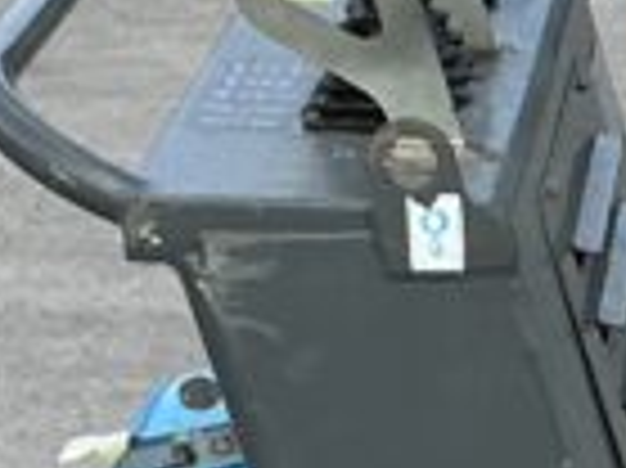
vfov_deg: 7.1
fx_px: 3740
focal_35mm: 207
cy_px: 554
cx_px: 1266
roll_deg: -4.1
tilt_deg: -19.1
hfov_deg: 9.0
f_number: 1.8
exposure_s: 1/666
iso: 25
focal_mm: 3
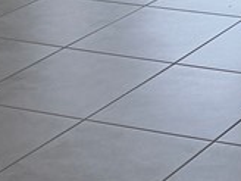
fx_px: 1044
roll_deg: +0.5
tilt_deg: -10.2
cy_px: -166
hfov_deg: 11.7
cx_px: 497
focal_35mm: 150
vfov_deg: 9.3
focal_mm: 6.76
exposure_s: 1/510
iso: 100
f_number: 1.78
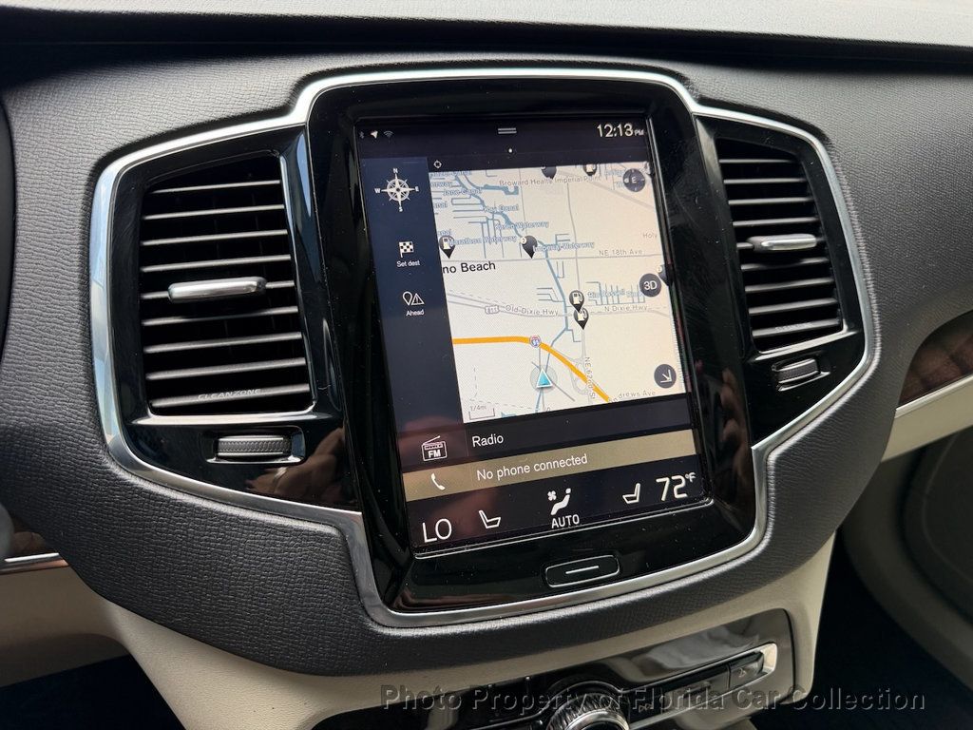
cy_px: 365
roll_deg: -2.2
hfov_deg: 71.6
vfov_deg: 56.8
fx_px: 675
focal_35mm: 24
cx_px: 486
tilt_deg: -28.1
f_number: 1.78
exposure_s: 1/121
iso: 100
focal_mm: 6.76
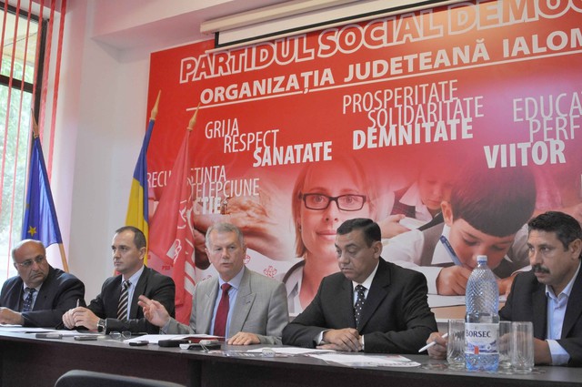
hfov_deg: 46.5
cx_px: 291
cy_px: 194
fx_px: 678
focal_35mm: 42
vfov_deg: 31.8
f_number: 3.5
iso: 1600
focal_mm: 28
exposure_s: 1/80
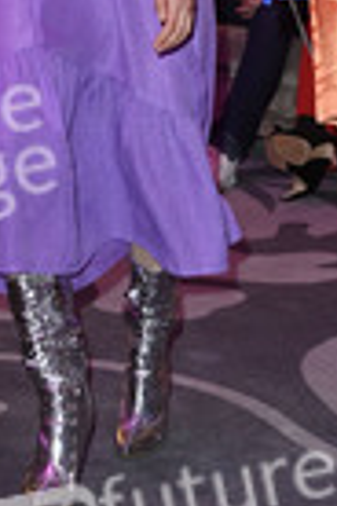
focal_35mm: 122
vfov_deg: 16.4
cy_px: -11
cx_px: 267
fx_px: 1713
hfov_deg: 11.2
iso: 1600
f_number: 5.6
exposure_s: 1/250
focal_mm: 42
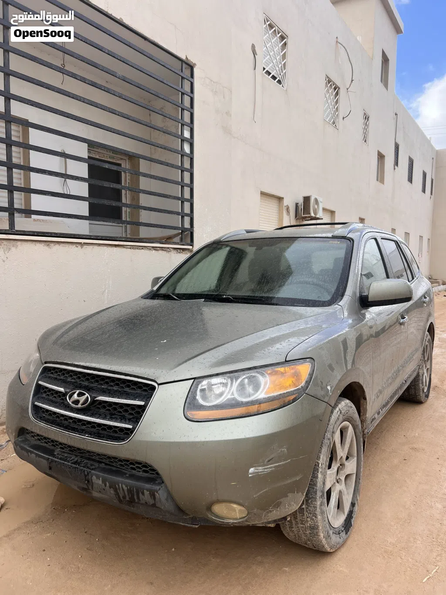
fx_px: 447
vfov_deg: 67.3
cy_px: 298
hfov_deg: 53.1
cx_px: 223
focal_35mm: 26
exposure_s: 1/974
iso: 50
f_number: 1.5
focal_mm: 5.7
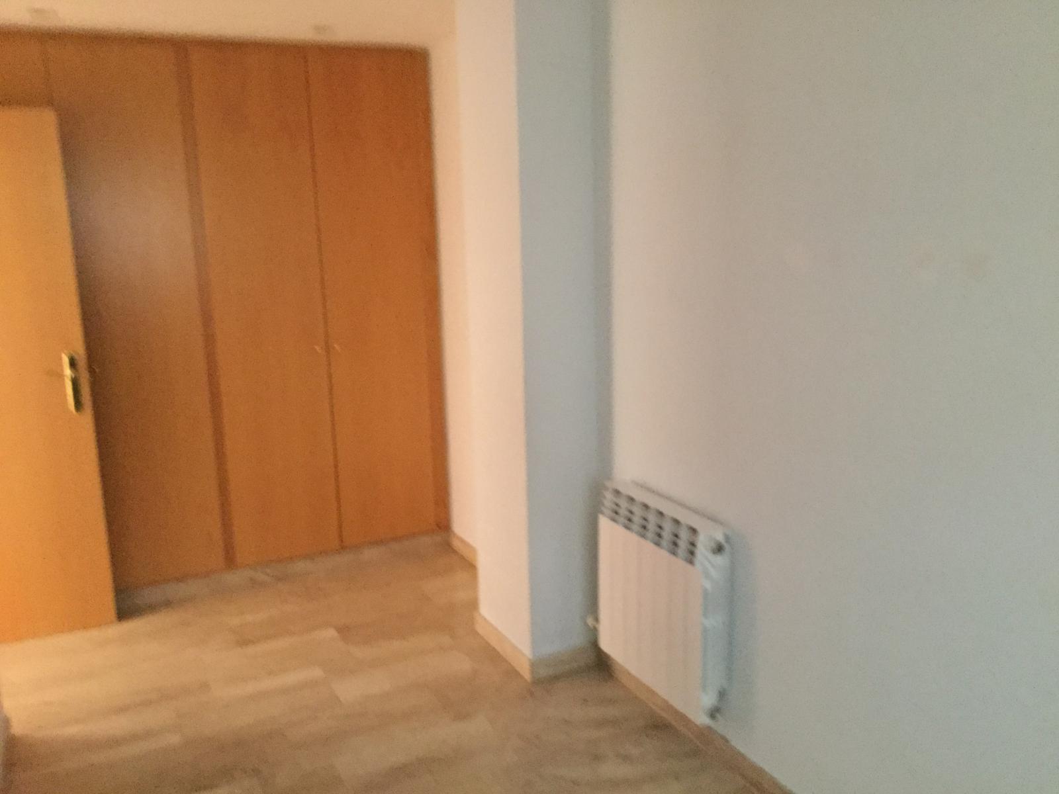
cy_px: 397
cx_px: 530
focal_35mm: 31
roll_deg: +1.4
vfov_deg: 45.4
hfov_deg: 58.4
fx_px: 948
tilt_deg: -9.5
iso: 400
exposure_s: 1/17
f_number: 2.4
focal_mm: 3.3
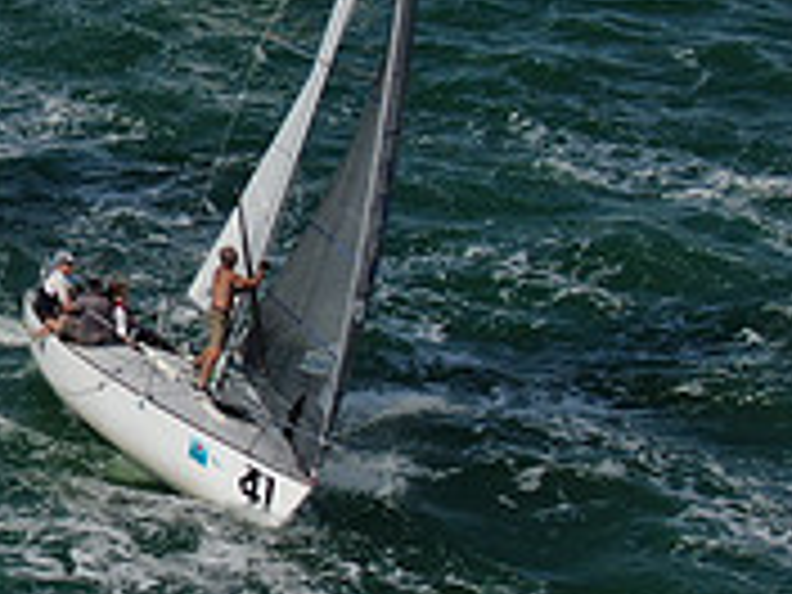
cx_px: -86
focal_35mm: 158
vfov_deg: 9.4
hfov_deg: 12.3
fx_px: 3615
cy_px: 169
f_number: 3.8
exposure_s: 1/2000
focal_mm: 8.6
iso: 100
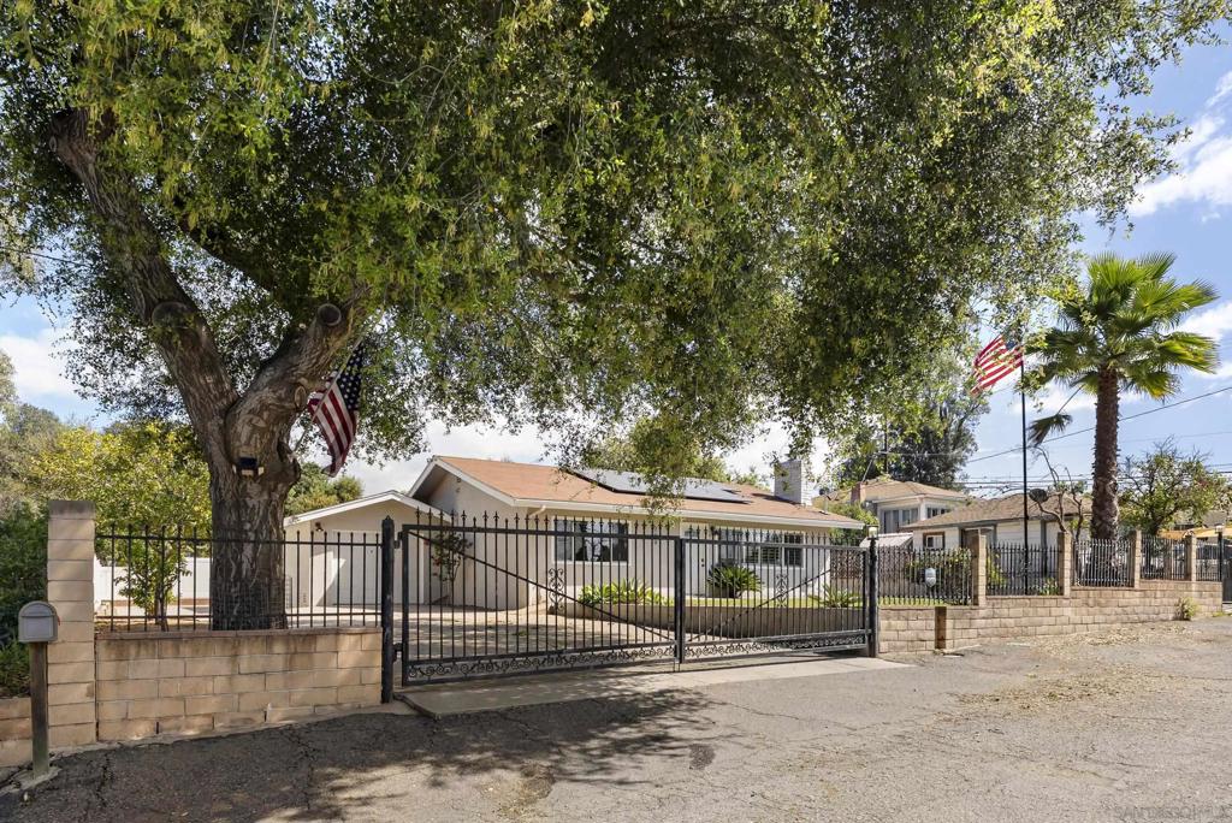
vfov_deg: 57.3
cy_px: 412
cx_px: 616
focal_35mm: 22
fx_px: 753
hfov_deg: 78.5
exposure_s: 1/320
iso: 500
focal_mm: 22
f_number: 8
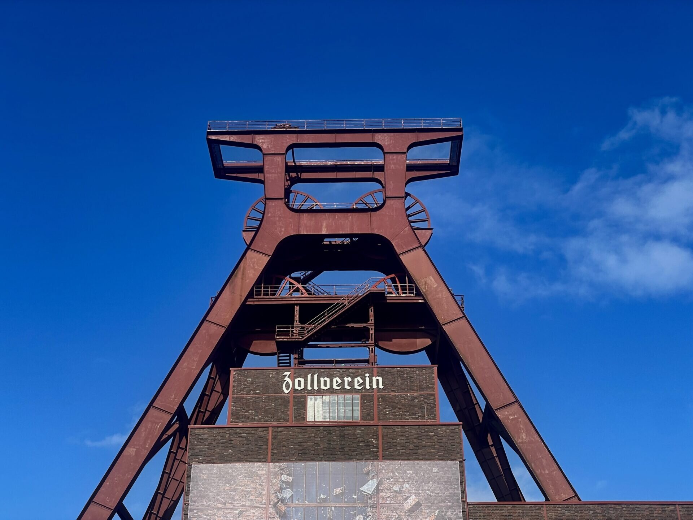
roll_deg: +0.4
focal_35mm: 52
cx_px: 346
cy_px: 260
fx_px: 1041
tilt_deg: +32.0
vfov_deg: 28.0
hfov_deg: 36.8
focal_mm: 6
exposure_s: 1/1229
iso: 25
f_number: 2
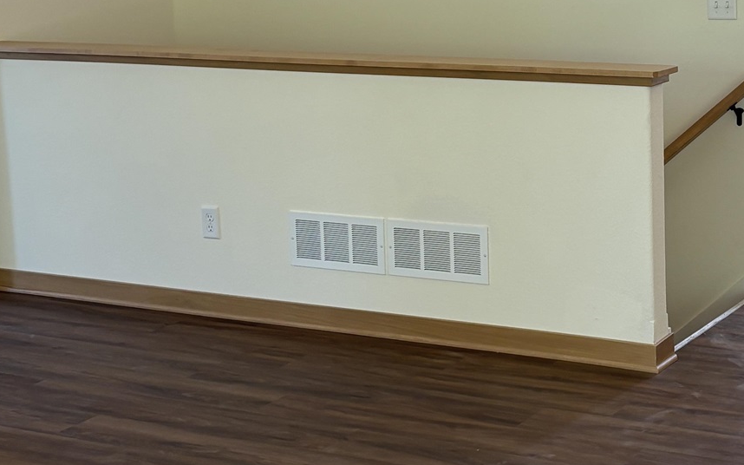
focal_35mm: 74
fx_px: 1500
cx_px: 654
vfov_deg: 17.4
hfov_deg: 27.0
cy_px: 85
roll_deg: +1.2
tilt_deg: -5.4
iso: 80
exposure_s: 1/60
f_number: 1.6
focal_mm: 5.96
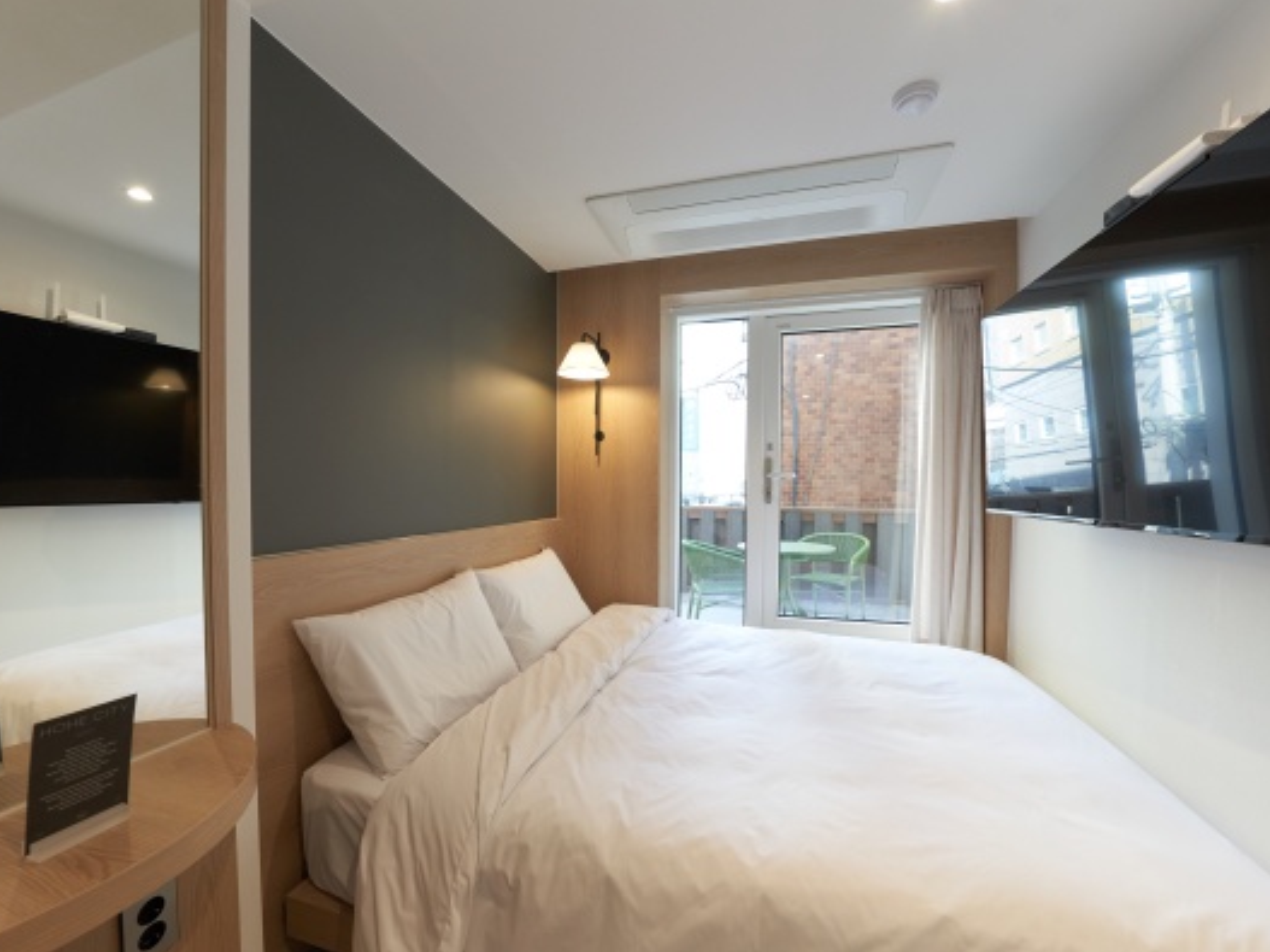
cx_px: 619
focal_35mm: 14
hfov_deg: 102.1
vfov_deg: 85.6
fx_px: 514
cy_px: 504
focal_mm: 12
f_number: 6.3
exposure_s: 1/50
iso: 1250
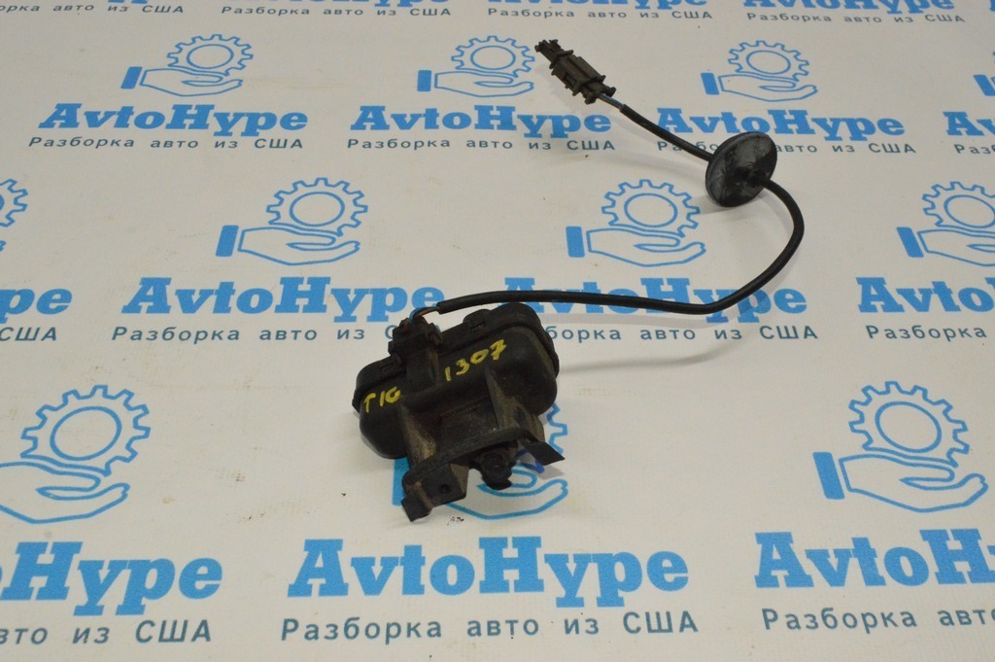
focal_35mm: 36
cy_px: 331
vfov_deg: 36.8
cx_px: 498
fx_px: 994
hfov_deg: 53.2
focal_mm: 24
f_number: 16
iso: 6400
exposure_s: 1/200
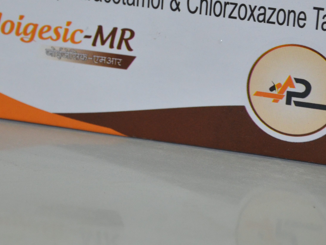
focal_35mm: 258
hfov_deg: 7.7
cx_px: 155
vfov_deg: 5.8
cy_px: 10
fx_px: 2430
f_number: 5.3
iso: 800
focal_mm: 80
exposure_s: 1/60
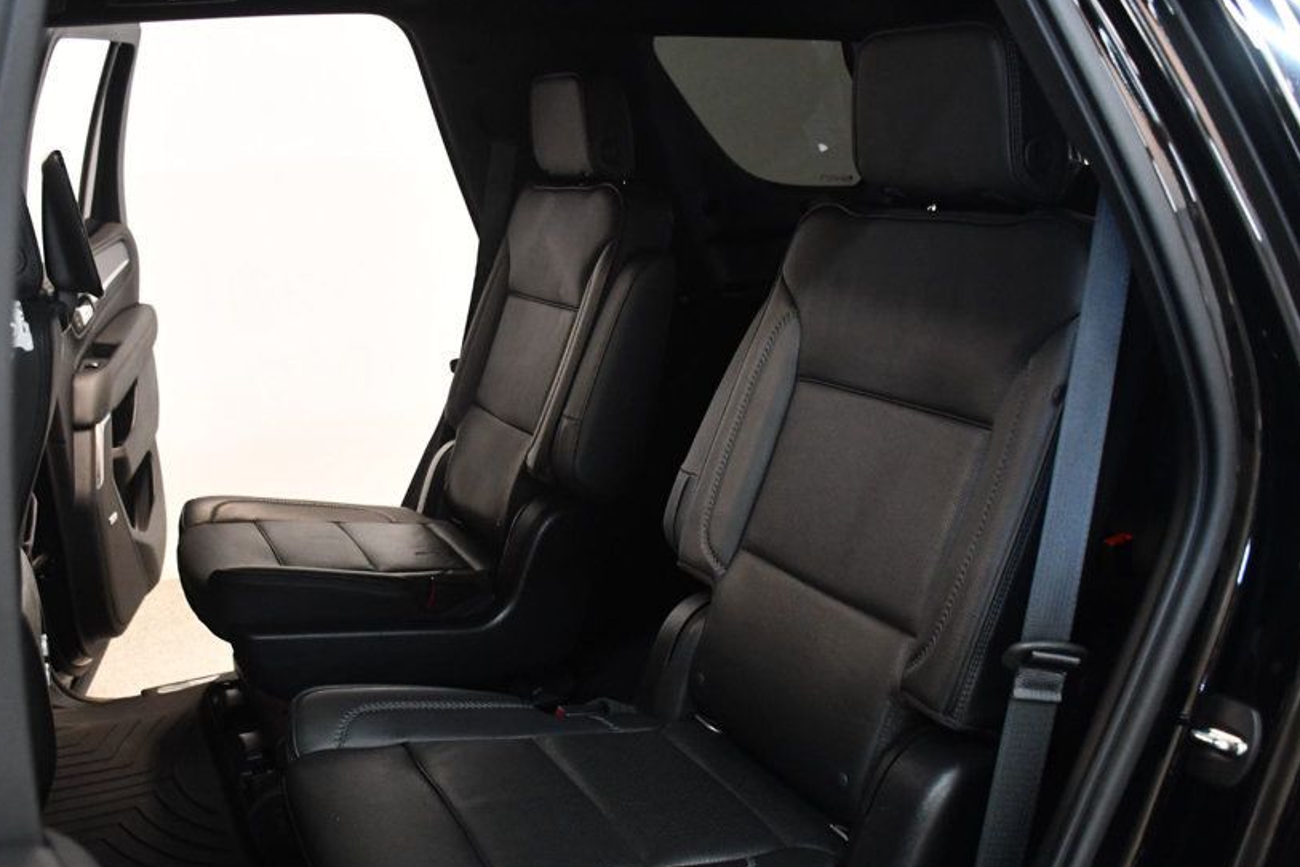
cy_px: 537
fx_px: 1228
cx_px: 544
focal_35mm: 34
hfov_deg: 55.5
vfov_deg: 38.7
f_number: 3.5
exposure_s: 1/80
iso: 3200
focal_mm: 18
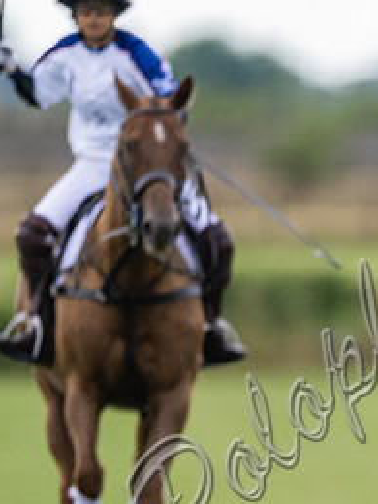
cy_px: 363
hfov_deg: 0.8
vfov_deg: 1.1
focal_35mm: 1863
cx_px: 571
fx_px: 27125
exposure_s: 1/1000
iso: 1600
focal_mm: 500
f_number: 4
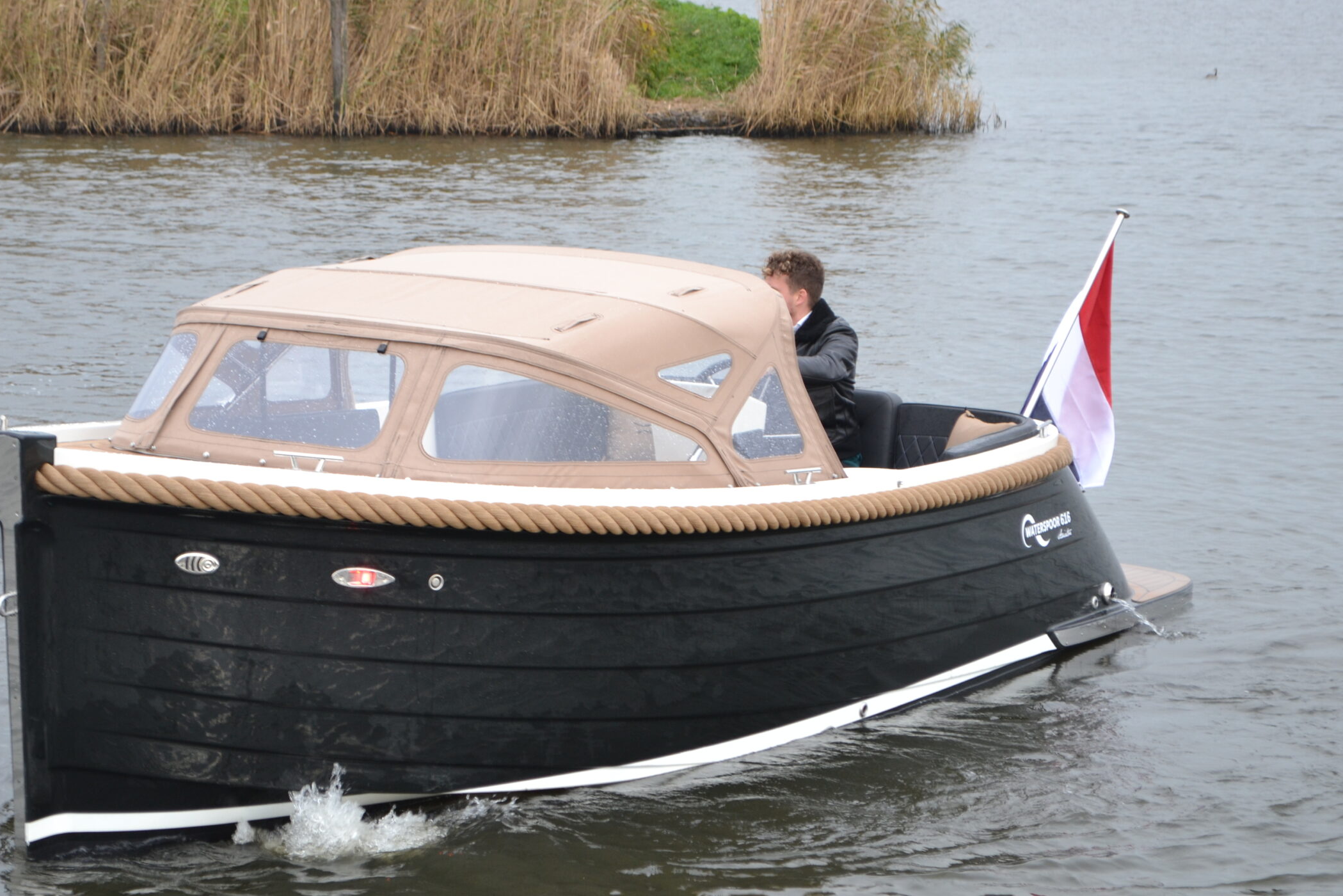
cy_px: 521
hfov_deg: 20.3
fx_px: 3754
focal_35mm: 101
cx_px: 579
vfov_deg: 13.6
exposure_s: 1/125
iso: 280
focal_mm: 55
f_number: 5.6
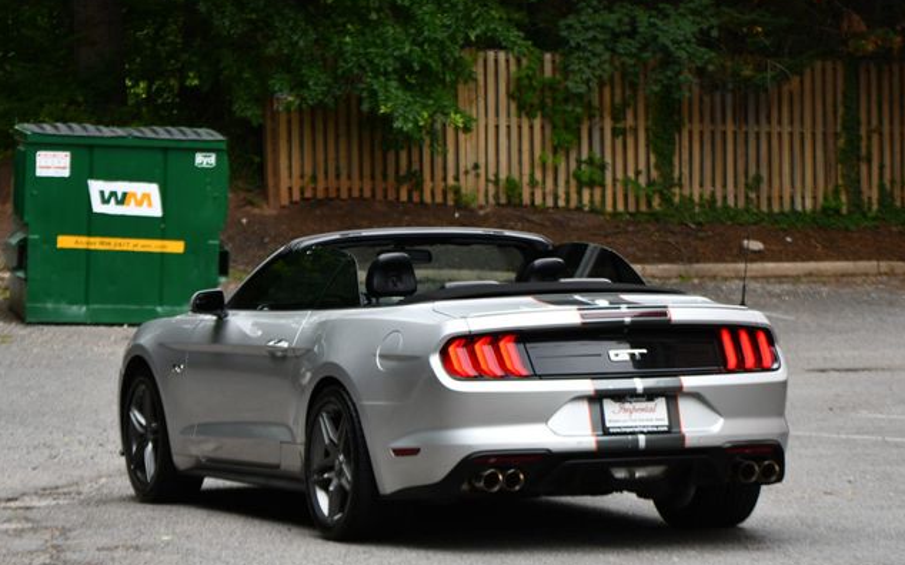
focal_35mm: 146
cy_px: 284
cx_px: 451
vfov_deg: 9.0
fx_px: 3600
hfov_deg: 14.3
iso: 250
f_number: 5.6
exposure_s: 1/250
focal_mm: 95
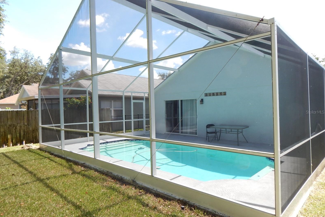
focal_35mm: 23
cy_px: 112
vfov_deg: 55.1
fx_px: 208
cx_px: 162
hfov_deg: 76.1
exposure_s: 1/400
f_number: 3
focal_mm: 4
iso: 125
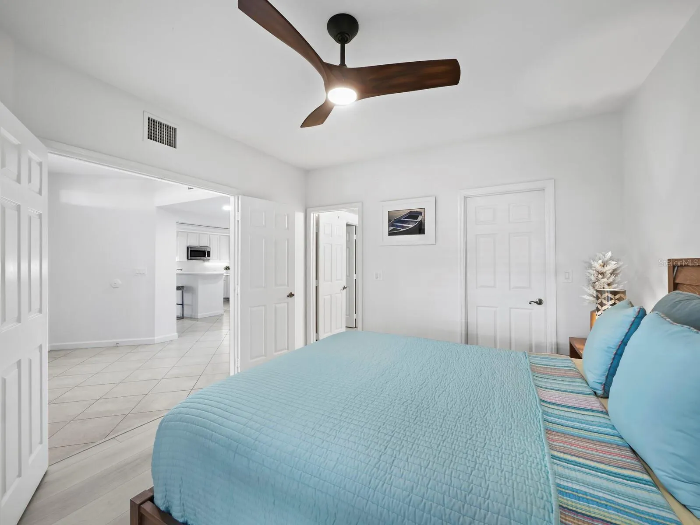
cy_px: 262
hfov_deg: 102.0
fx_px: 283
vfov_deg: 85.7
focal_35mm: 14
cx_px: 350
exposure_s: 1.3
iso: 400
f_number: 11
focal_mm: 7
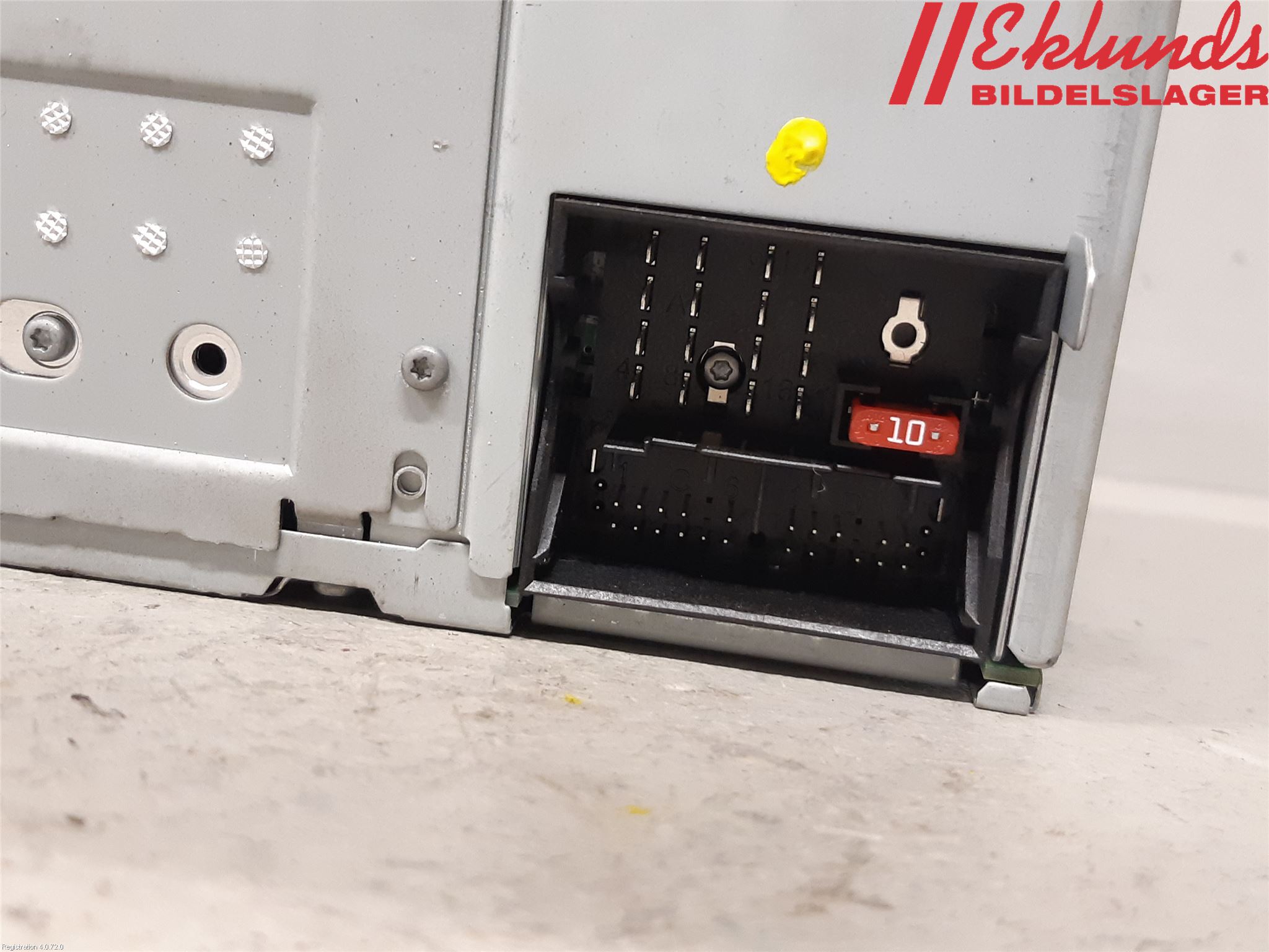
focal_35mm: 26
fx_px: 953
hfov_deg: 67.3
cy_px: 476
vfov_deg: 53.1
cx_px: 634
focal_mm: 3.93
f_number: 1.7
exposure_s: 1/33
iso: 250
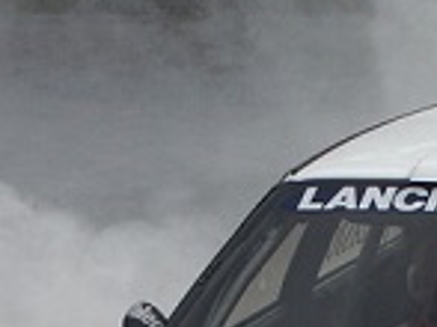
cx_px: 595
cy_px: 452
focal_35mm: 244
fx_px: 3078
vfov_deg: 6.0
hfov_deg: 8.0
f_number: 4.5
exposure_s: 1/1600
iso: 100
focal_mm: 16.42
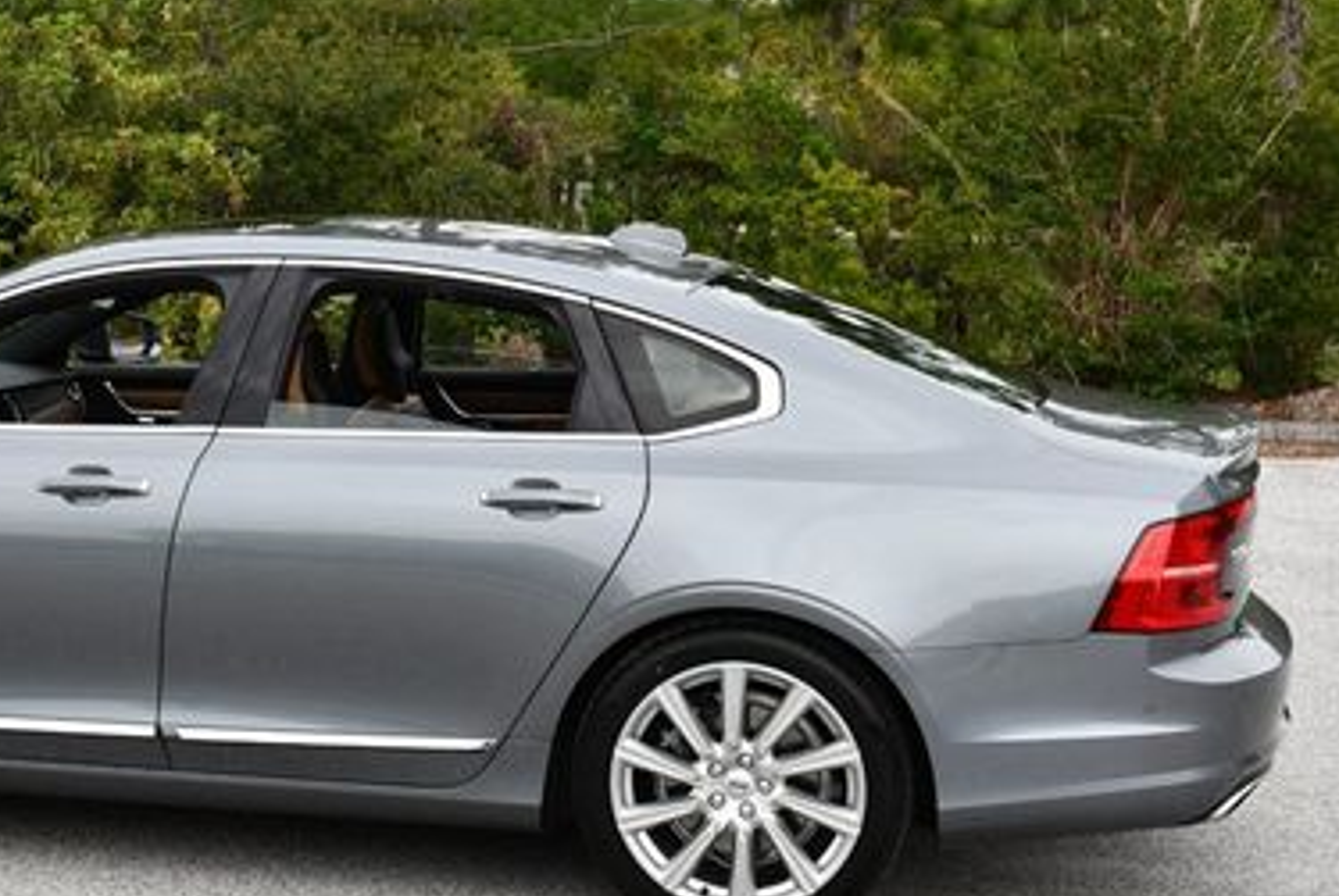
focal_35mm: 75
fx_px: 2793
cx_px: 286
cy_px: 278
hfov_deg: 26.5
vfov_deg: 18.2
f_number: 8
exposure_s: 1/250
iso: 140
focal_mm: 22
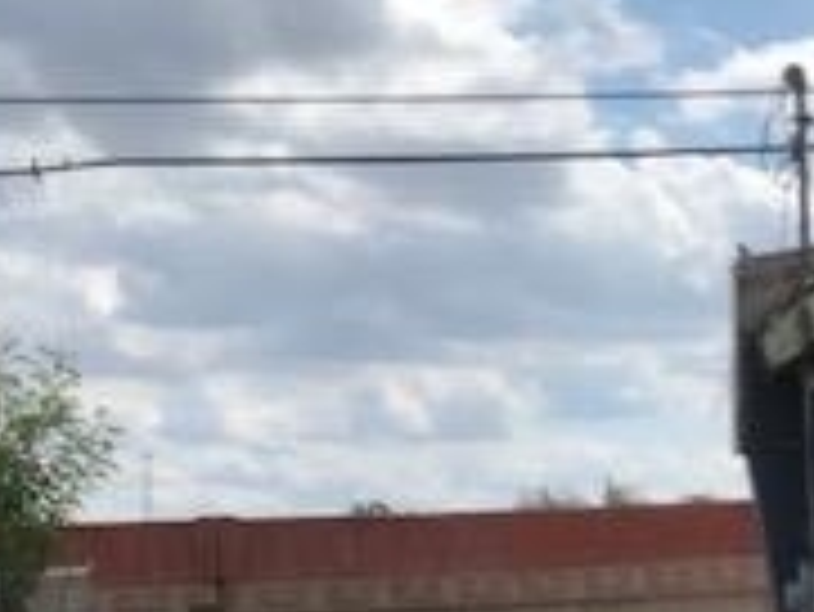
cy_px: 747
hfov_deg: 19.7
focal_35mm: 99
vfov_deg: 14.5
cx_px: 585
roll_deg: +1.1
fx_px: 2330
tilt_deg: -3.6
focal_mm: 3.99
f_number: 1.8
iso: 20
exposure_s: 1/4167
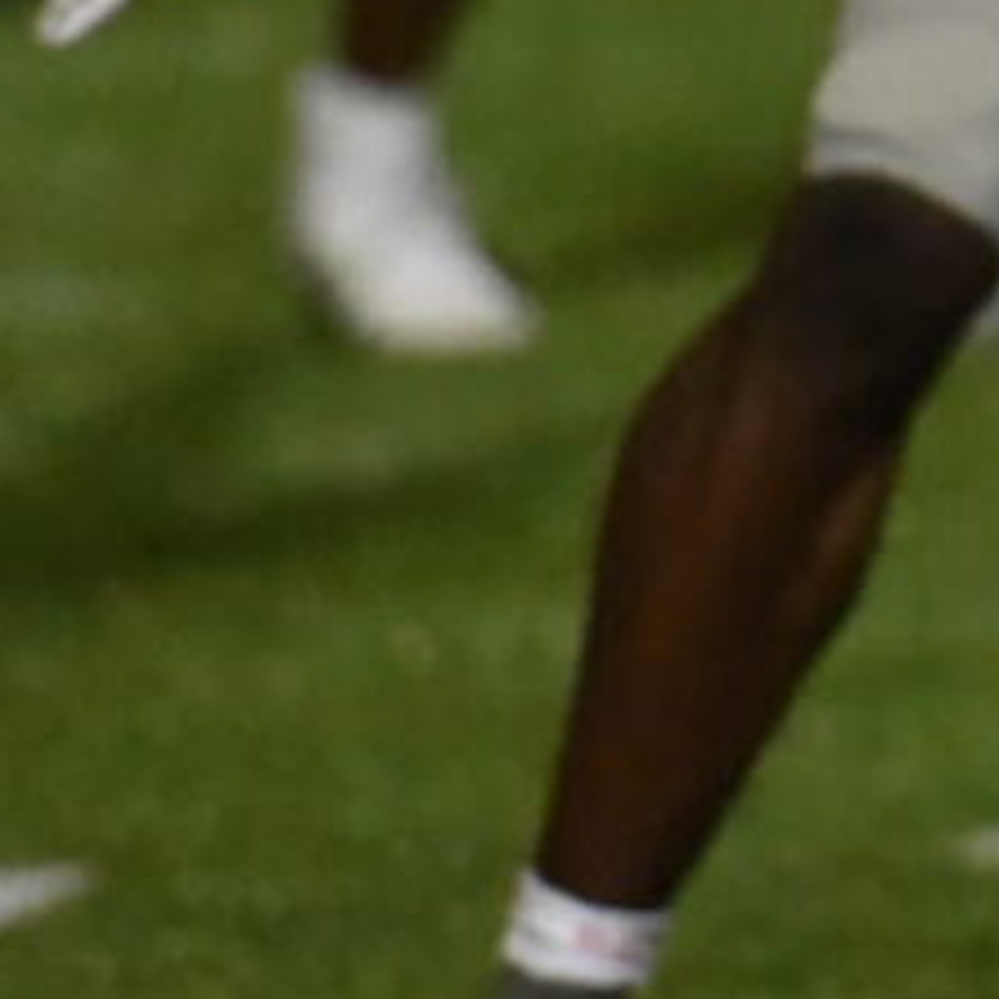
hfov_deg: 1.9
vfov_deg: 1.9
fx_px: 29973
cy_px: -308
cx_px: 2241
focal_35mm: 918
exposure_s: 1/2500
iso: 12800
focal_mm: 200
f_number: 2.8
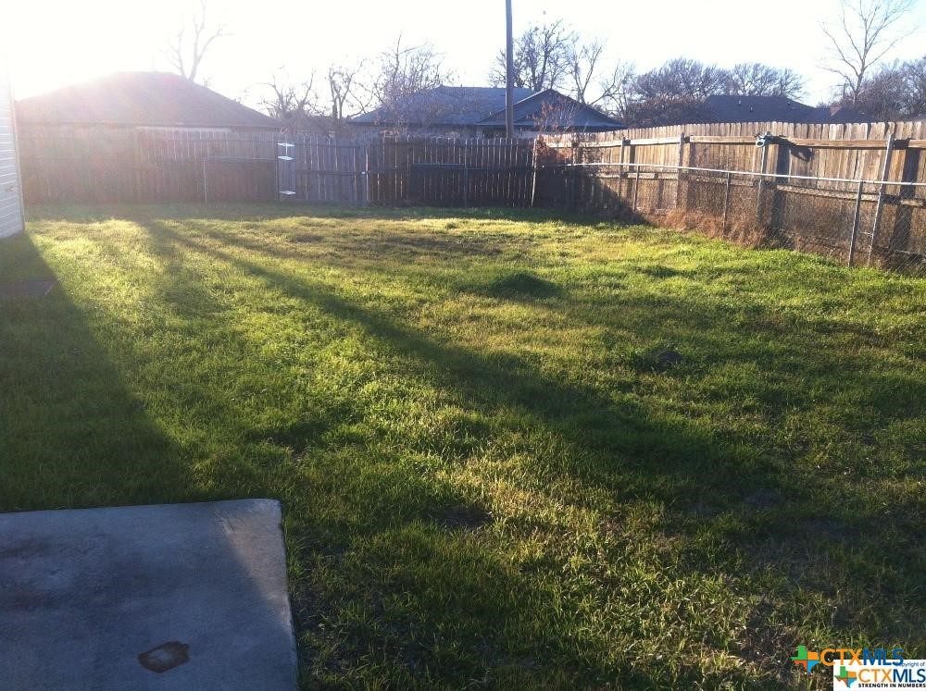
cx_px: 463
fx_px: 935
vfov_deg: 40.6
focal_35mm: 35
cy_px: 346
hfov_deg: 52.7
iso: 80
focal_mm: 3.85
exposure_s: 1/343
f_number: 2.8
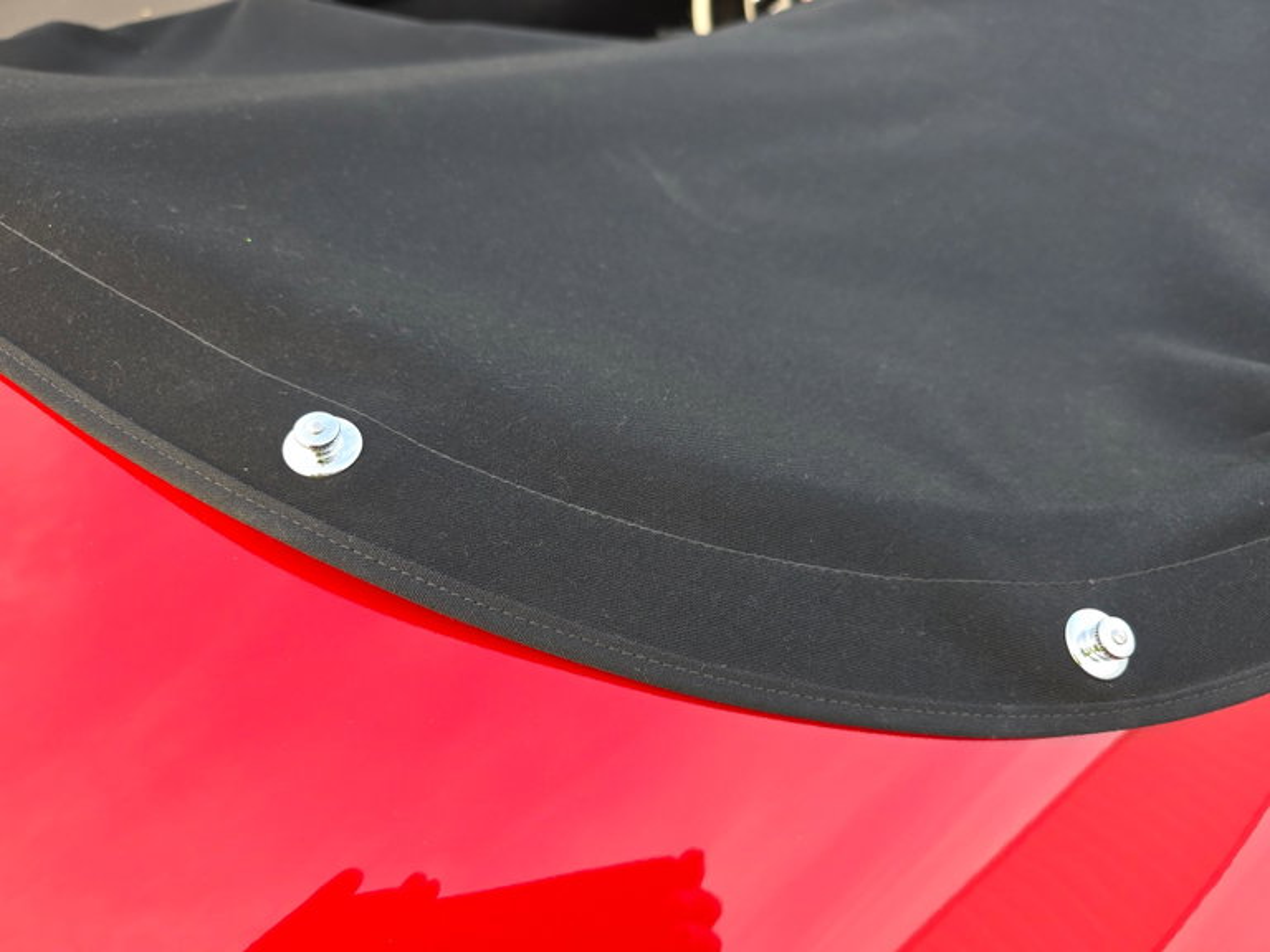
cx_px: 635
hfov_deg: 73.9
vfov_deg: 58.9
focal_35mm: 23
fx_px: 844
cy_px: 476
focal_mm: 6.3
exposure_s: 1/180
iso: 125
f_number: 1.7
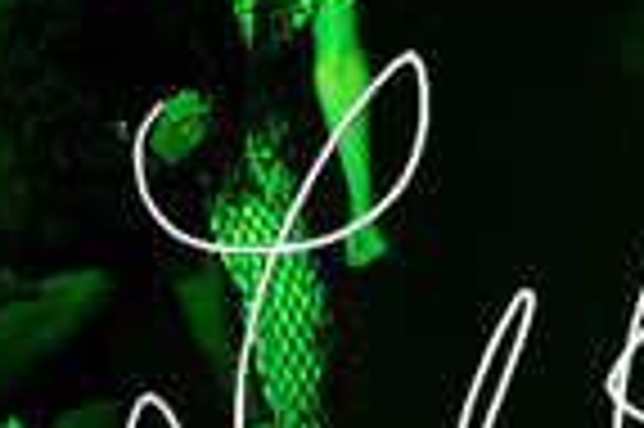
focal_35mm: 341
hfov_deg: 6.0
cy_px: 20
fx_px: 6093
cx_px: 883
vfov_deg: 4.0
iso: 2000
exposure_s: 1/320
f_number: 2.8
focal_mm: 84
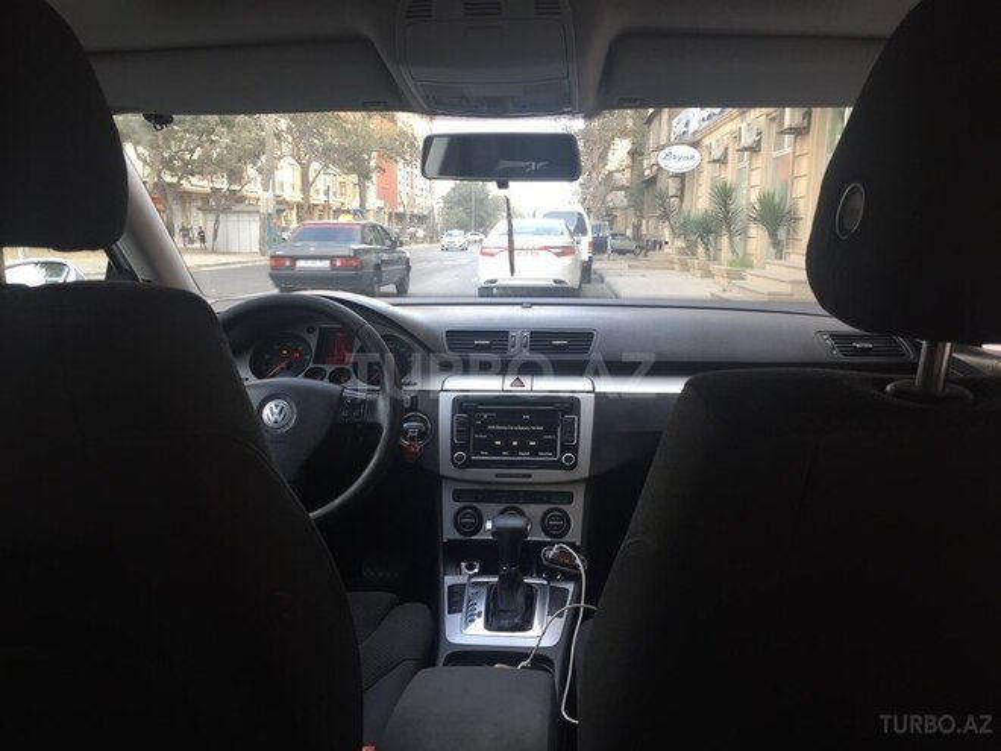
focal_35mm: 29
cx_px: 500
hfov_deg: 61.7
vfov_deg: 48.2
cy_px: 376
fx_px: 839
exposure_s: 1/50
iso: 40
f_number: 2.2
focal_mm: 4.15
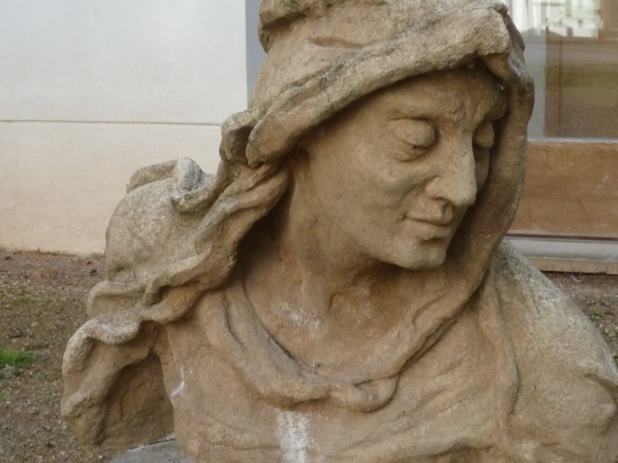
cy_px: 248
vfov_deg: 18.9
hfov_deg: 25.0
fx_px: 1393
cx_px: 319
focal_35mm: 78
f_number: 4.3
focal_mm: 7.8
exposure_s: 1/200
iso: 200
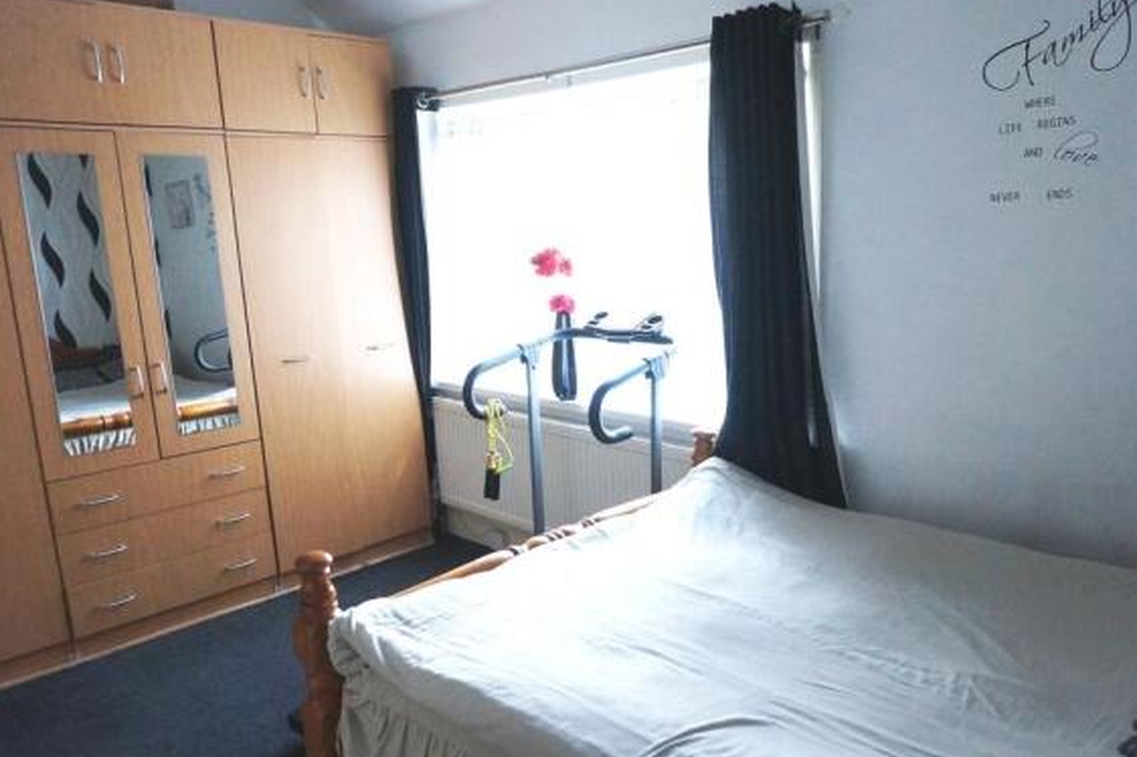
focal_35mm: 28
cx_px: 597
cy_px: 411
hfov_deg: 65.5
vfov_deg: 46.3
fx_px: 884
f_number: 3.5
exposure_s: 1/125
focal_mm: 16
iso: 3200
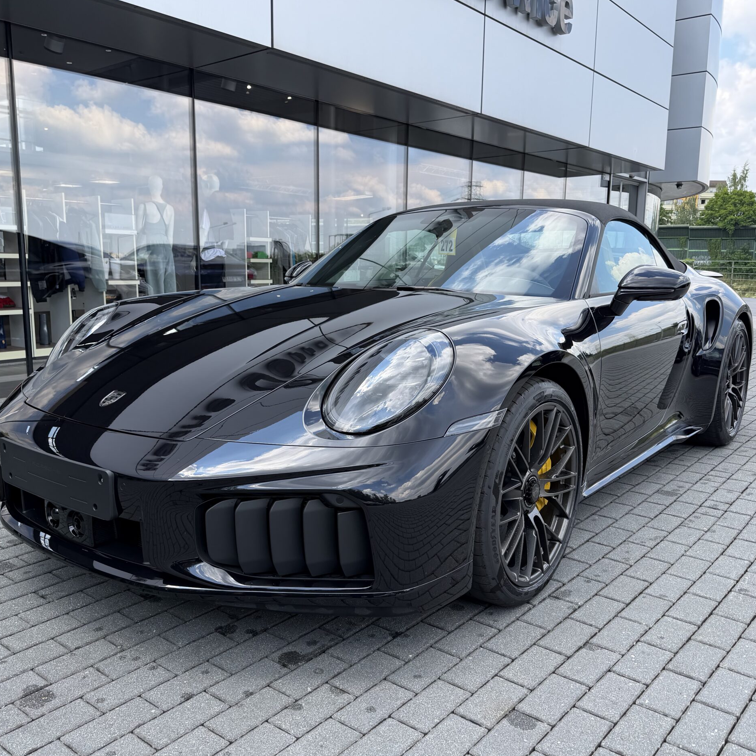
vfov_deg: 55.6
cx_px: 369
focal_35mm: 29
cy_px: 385
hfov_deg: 55.6
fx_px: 717
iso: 80
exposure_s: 1/888
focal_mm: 6.76
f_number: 1.78
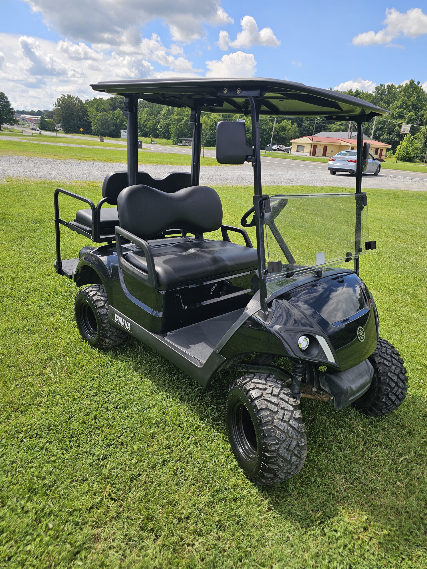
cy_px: 284
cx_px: 214
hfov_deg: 58.9
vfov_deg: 73.9
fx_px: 378
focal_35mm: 23
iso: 10
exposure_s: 1/648
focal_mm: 6.3
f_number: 1.7
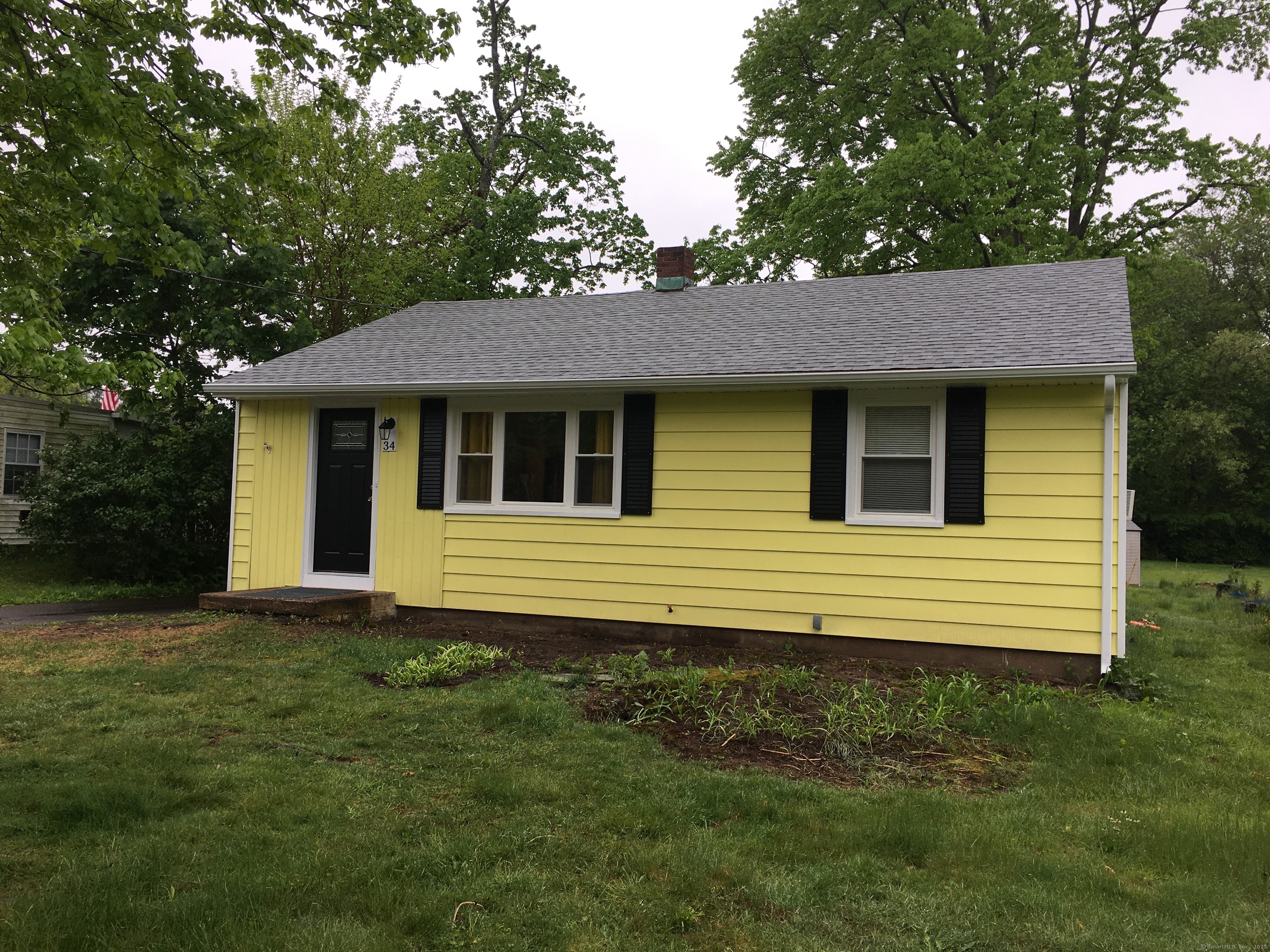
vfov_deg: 48.2
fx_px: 1064
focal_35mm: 29
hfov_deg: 61.7
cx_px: 635
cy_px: 476
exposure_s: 1/472
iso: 25
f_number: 2.2
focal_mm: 4.15
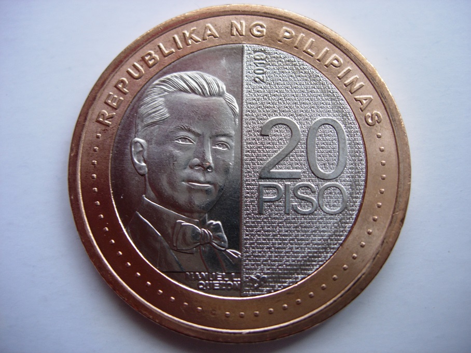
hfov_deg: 49.0
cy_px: 176
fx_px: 517
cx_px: 236
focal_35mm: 38
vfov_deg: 37.7
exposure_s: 1/34.8
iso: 64
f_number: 2.8
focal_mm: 7.8
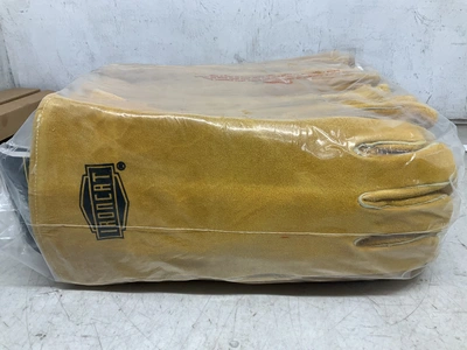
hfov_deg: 61.7
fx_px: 391
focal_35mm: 29
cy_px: 175
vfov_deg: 48.2
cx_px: 234
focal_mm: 3
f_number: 1.8
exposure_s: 1/120
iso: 40
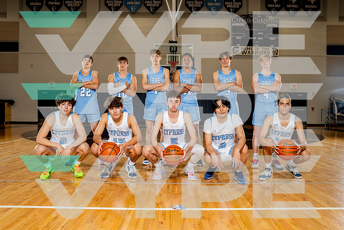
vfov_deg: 46.4
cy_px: 115
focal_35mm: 28
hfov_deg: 65.5
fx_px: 268
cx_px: 172
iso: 400
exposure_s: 1/250
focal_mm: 28
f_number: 5.6
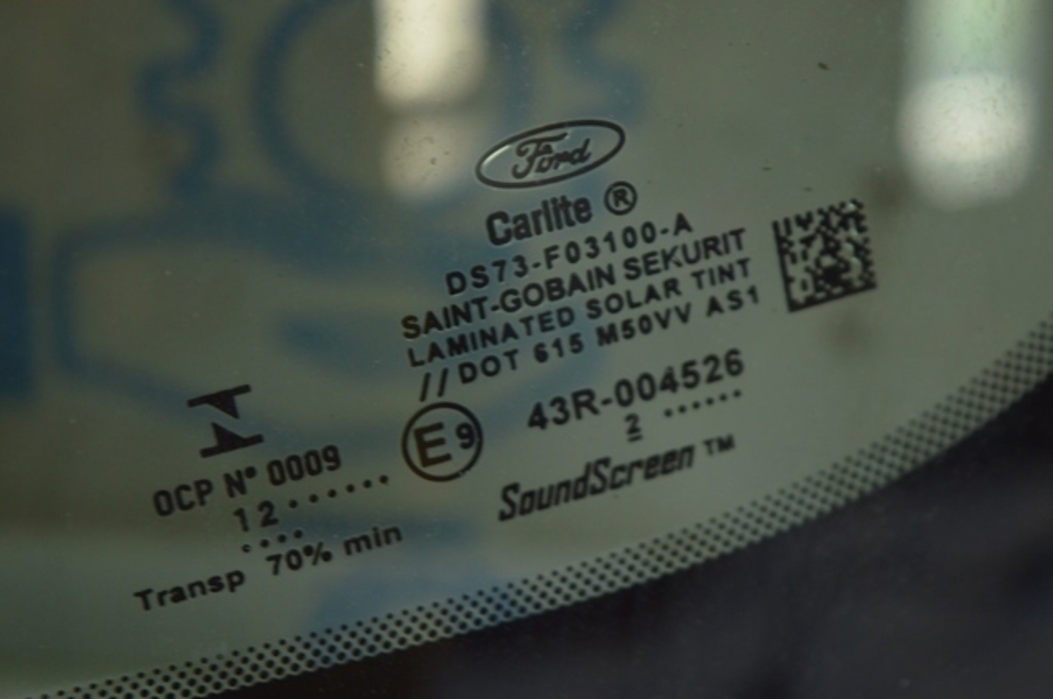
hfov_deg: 24.6
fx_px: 2410
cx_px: 526
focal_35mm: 82
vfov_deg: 16.5
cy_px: 350
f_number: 5.6
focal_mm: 55
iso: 400
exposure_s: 1/20
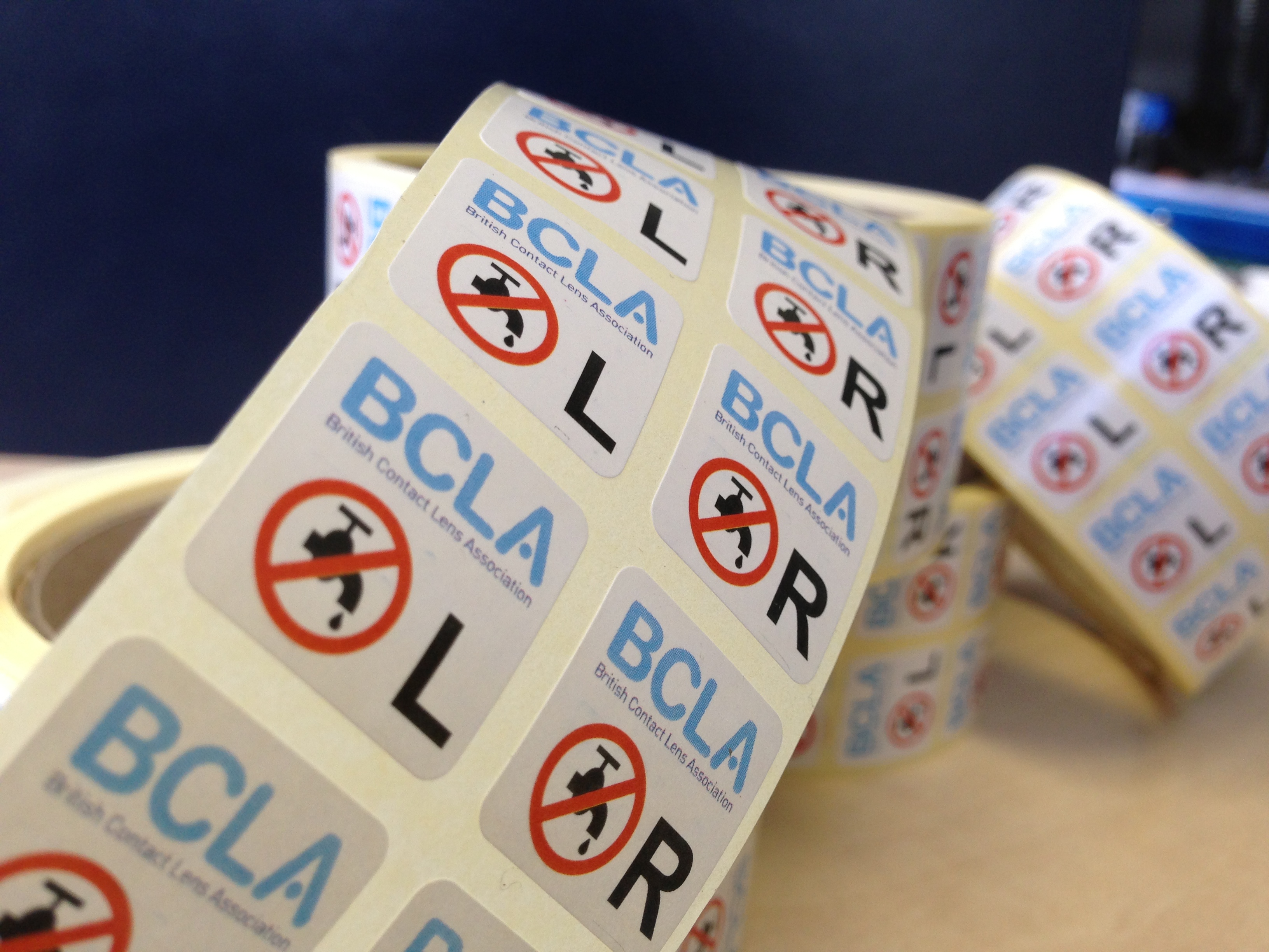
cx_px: 634
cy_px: 476
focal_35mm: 33
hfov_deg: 55.4
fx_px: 1210
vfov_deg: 42.9
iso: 64
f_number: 2.4
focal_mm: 4.13
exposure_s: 1/40
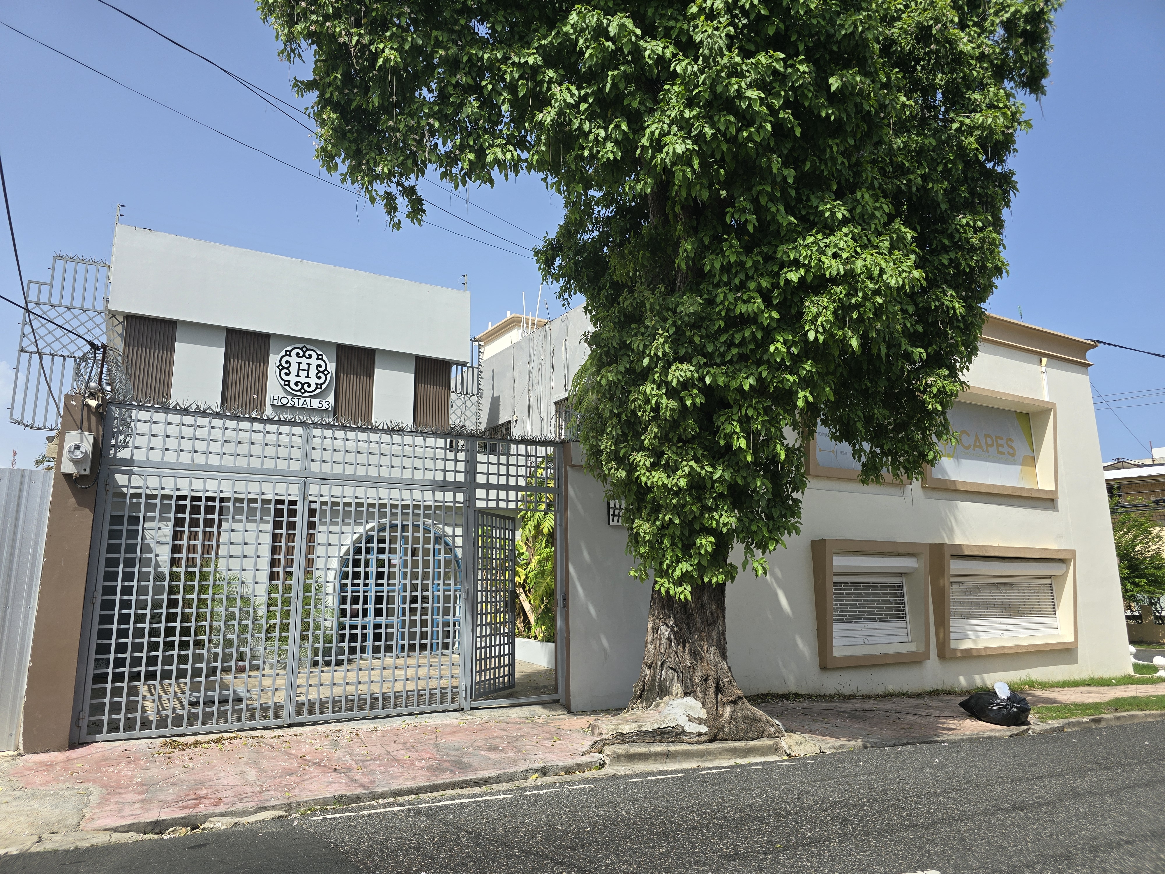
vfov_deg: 58.9
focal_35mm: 23
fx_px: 774
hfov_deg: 73.9
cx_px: 582
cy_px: 437
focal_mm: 6.3
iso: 12
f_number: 1.7
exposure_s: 1/638
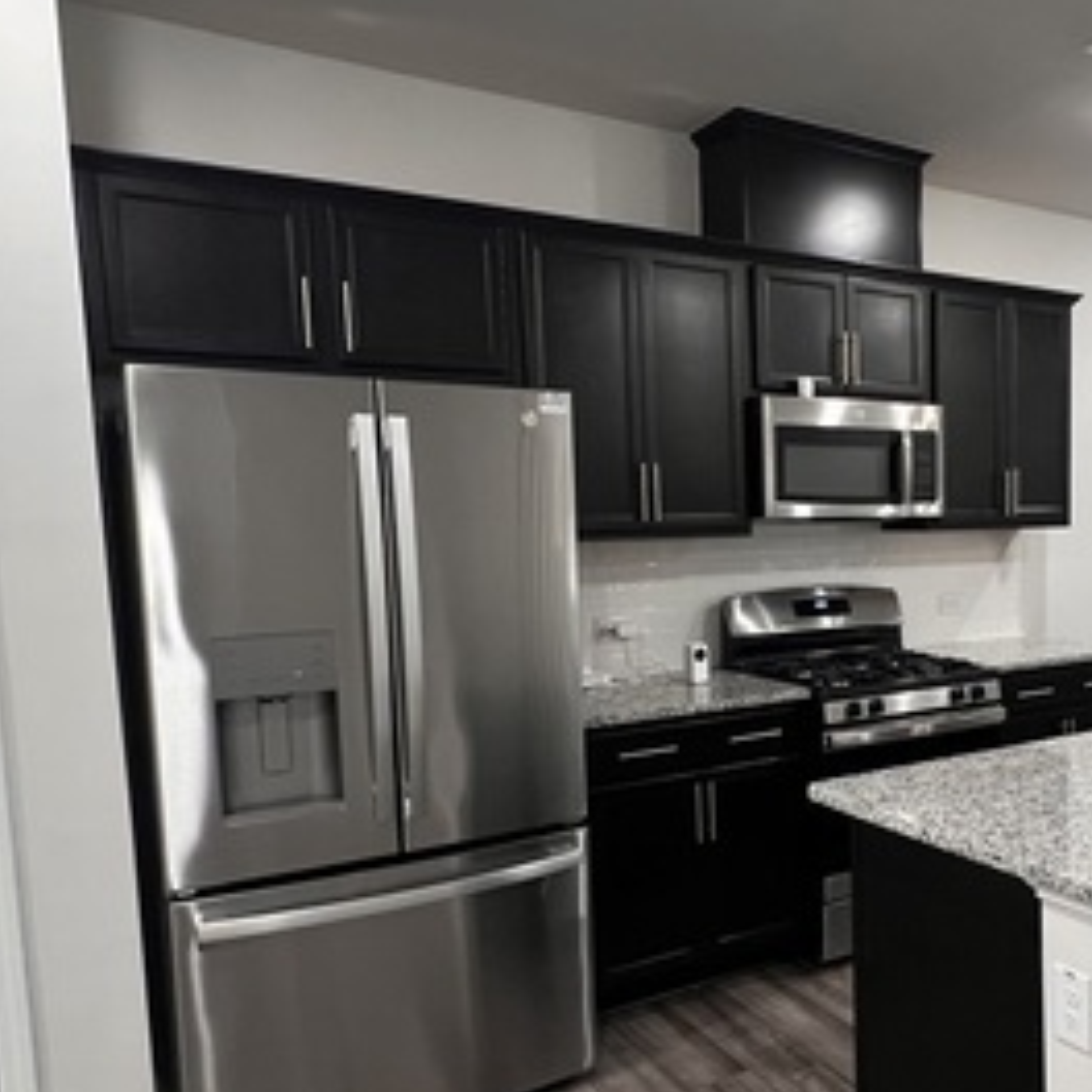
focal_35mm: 29
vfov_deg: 55.4
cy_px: 633
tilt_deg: -7.4
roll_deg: +0.1
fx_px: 1035
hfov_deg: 51.8
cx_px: 887
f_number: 1.8
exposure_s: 1/60
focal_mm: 1.57
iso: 320
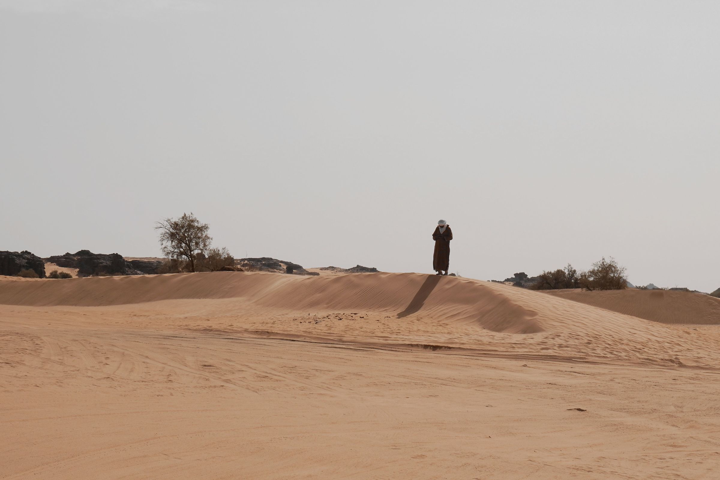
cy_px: 240
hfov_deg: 27.0
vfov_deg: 18.2
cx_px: 360
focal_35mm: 75
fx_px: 1500
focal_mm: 50
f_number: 13
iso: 100
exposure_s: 1/500
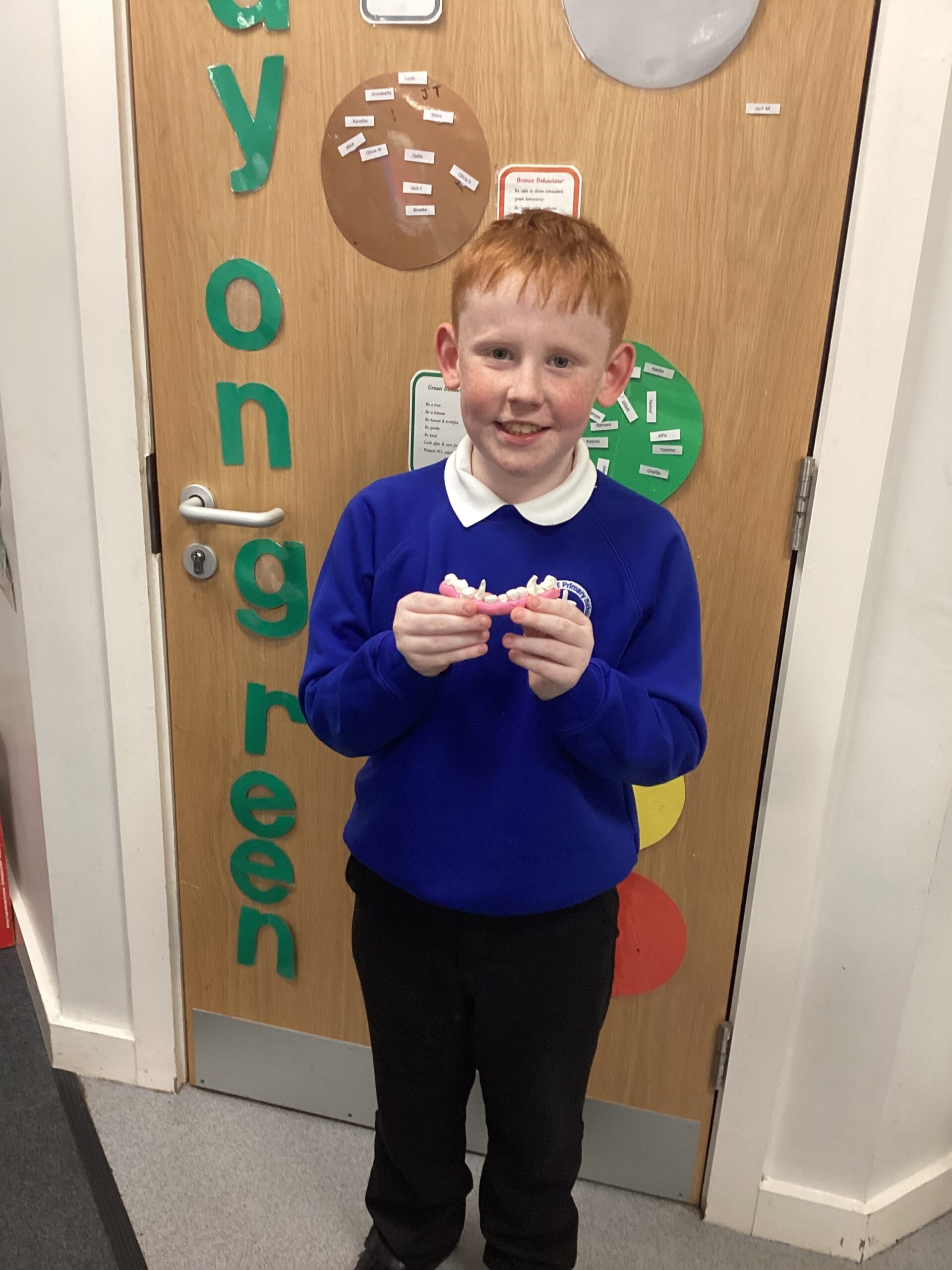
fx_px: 1137
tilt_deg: -22.3
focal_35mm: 31
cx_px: 476
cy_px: 635
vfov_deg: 58.4
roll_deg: -3.1
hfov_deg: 45.4
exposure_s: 1/50
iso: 160
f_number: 2.4
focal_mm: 3.3
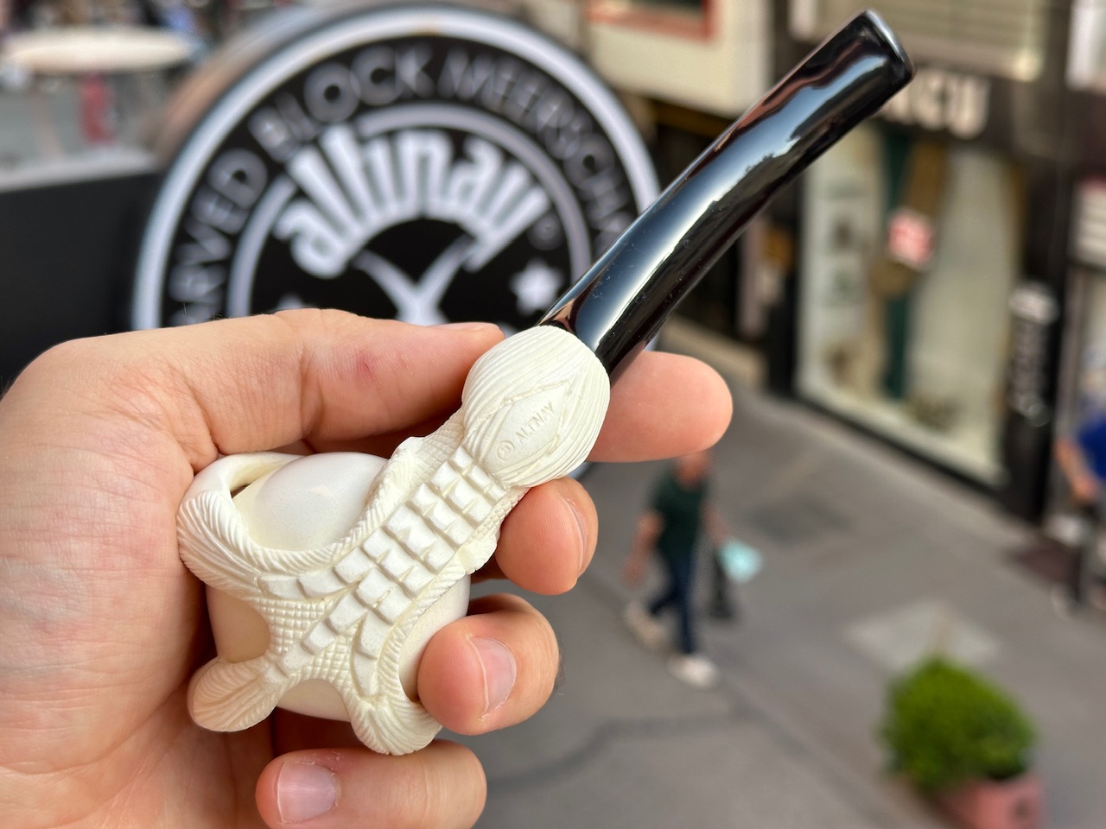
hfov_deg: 39.7
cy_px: 414
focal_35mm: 48
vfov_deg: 30.3
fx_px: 1534
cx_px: 553
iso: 64
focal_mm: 6.86
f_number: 1.78
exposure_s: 1/597
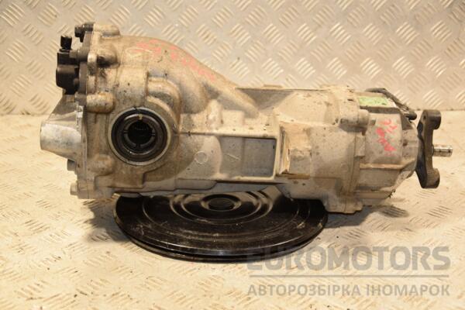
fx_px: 775
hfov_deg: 33.4
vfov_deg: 22.6
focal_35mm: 60
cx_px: 232
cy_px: 155
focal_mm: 40
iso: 800
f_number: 4.8
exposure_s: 1/160
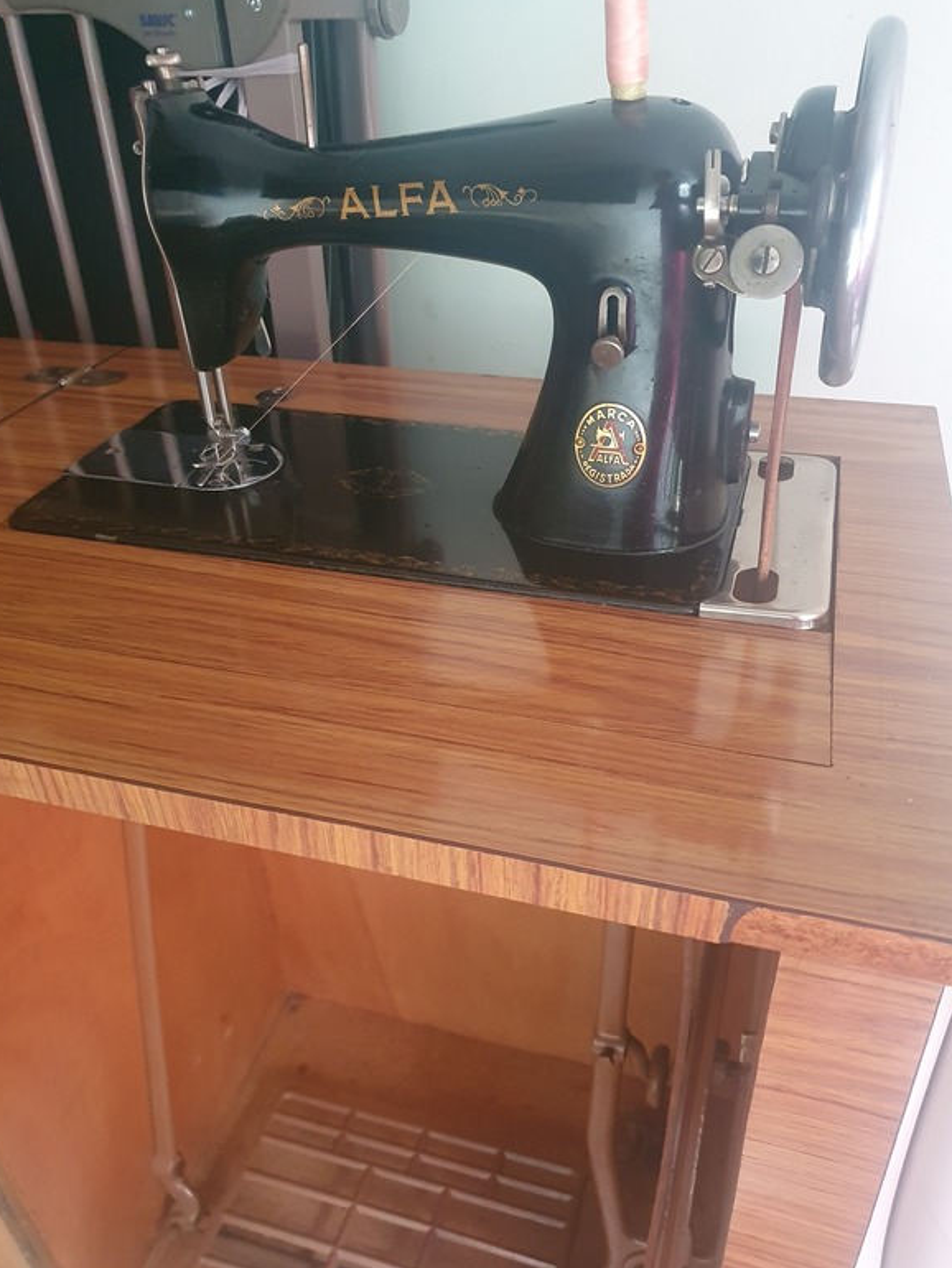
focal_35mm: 27
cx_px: 471
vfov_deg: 65.3
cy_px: 614
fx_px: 990
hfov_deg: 51.4
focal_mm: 4.32
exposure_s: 1/50
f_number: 1.5
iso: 640
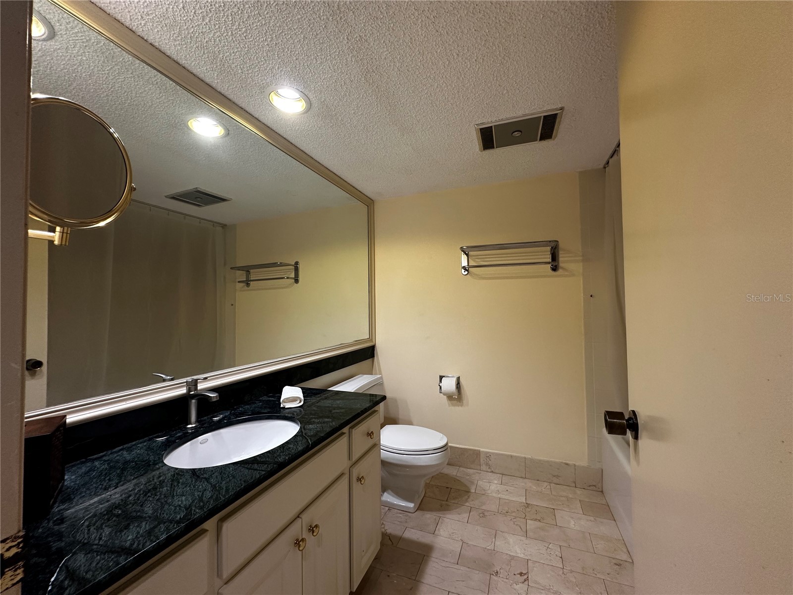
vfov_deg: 85.7
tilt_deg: +1.1
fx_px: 321
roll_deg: +0.2
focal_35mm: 14
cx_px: 396
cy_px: 298
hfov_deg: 102.1
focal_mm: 2.22
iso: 160
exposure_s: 1/60
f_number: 2.2
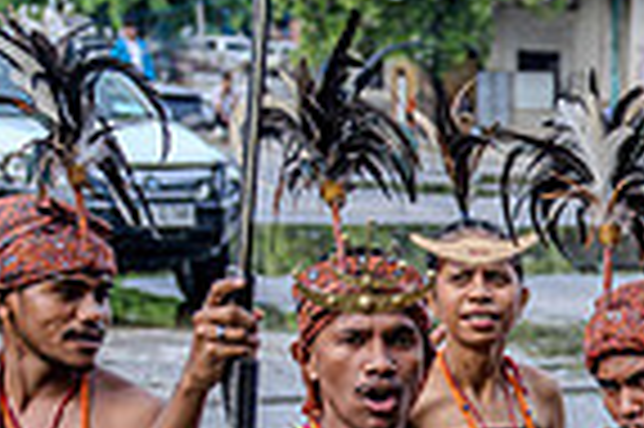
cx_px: 1049
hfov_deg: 13.4
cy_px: 728
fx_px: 2537
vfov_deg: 9.3
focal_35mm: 142
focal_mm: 35
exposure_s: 1/320
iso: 125
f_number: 2.8
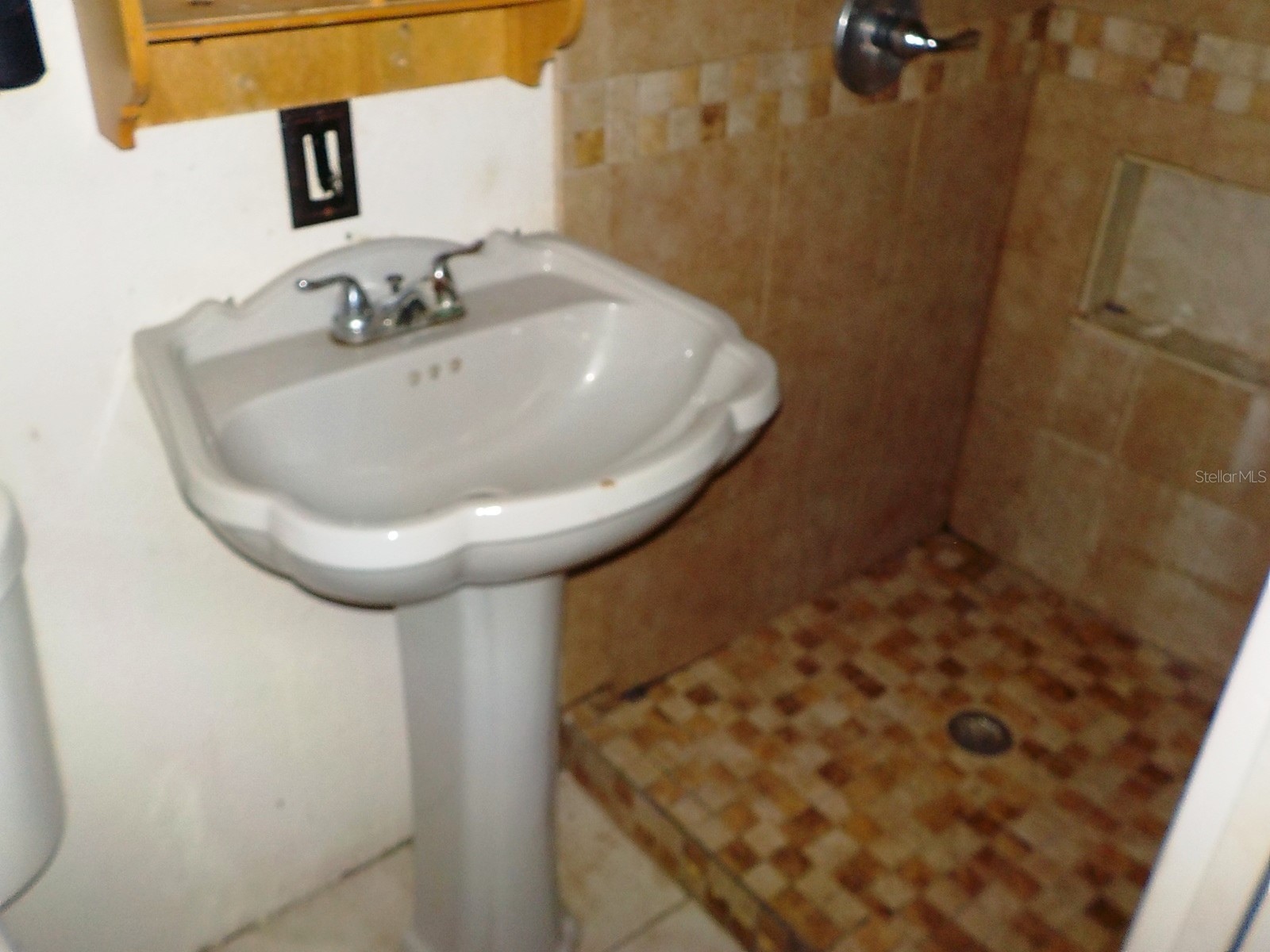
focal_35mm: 30
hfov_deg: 60.0
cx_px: 635
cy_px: 476
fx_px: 1101
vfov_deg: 46.8
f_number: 3.3
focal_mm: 4.1
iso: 200
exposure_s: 1/30
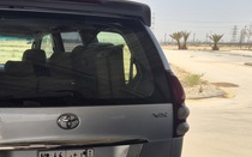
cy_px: 123
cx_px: 43
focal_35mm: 53
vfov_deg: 24.1
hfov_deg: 36.6
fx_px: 364
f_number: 1.8
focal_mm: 5.4
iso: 25
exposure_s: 1/1528
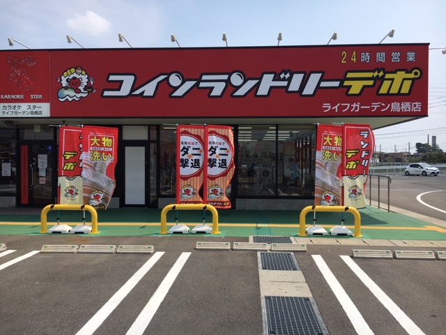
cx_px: 223
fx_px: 374
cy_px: 168
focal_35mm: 29
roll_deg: -0.7
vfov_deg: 48.2
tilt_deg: +0.2
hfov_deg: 61.7
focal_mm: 4.15
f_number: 2.2
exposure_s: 1/2262
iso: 25
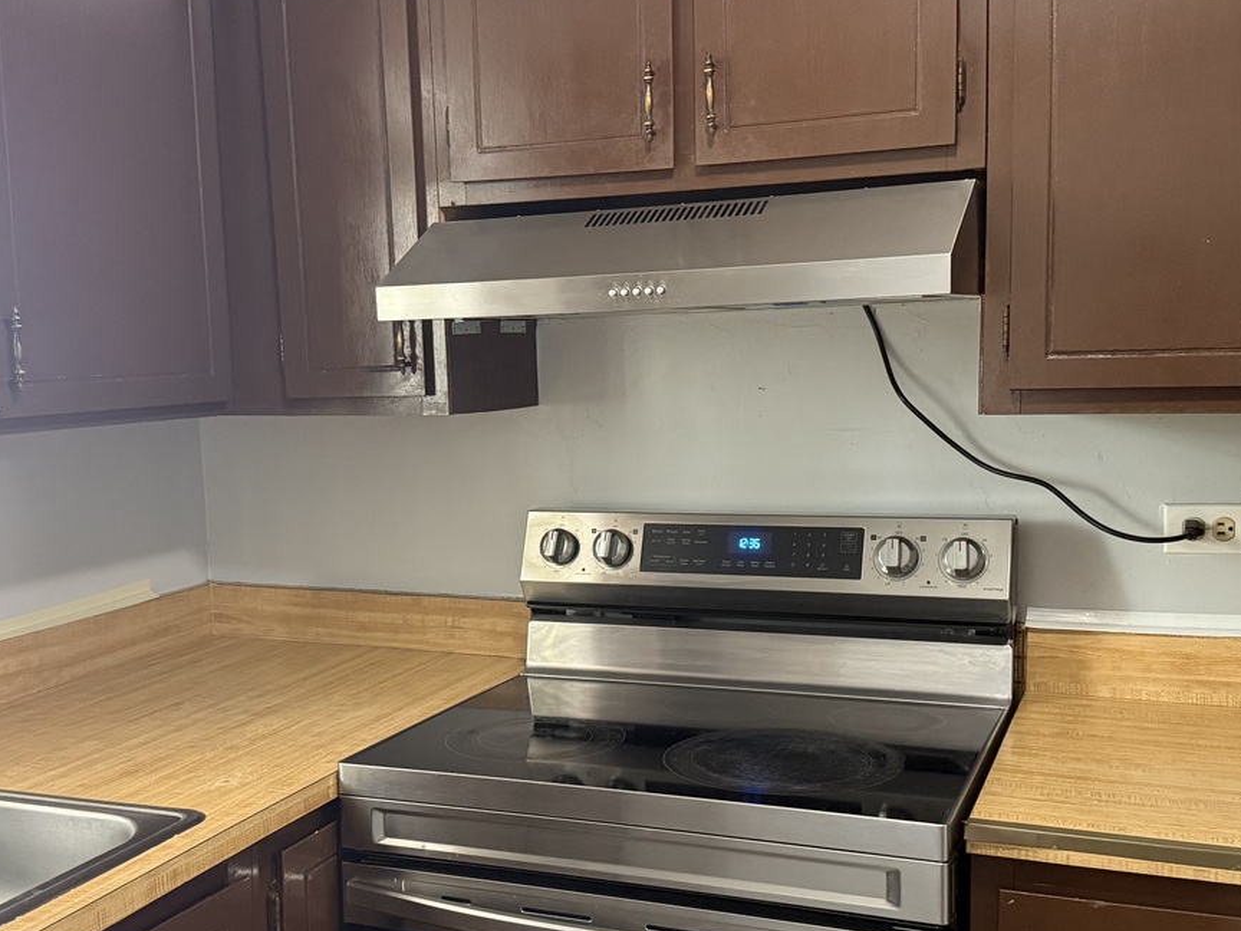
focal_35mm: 40
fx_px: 1434
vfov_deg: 35.9
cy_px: 527
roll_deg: +1.3
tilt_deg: -8.0
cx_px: 585
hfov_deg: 46.8
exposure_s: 1/60
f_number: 1.78
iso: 640
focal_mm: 6.76
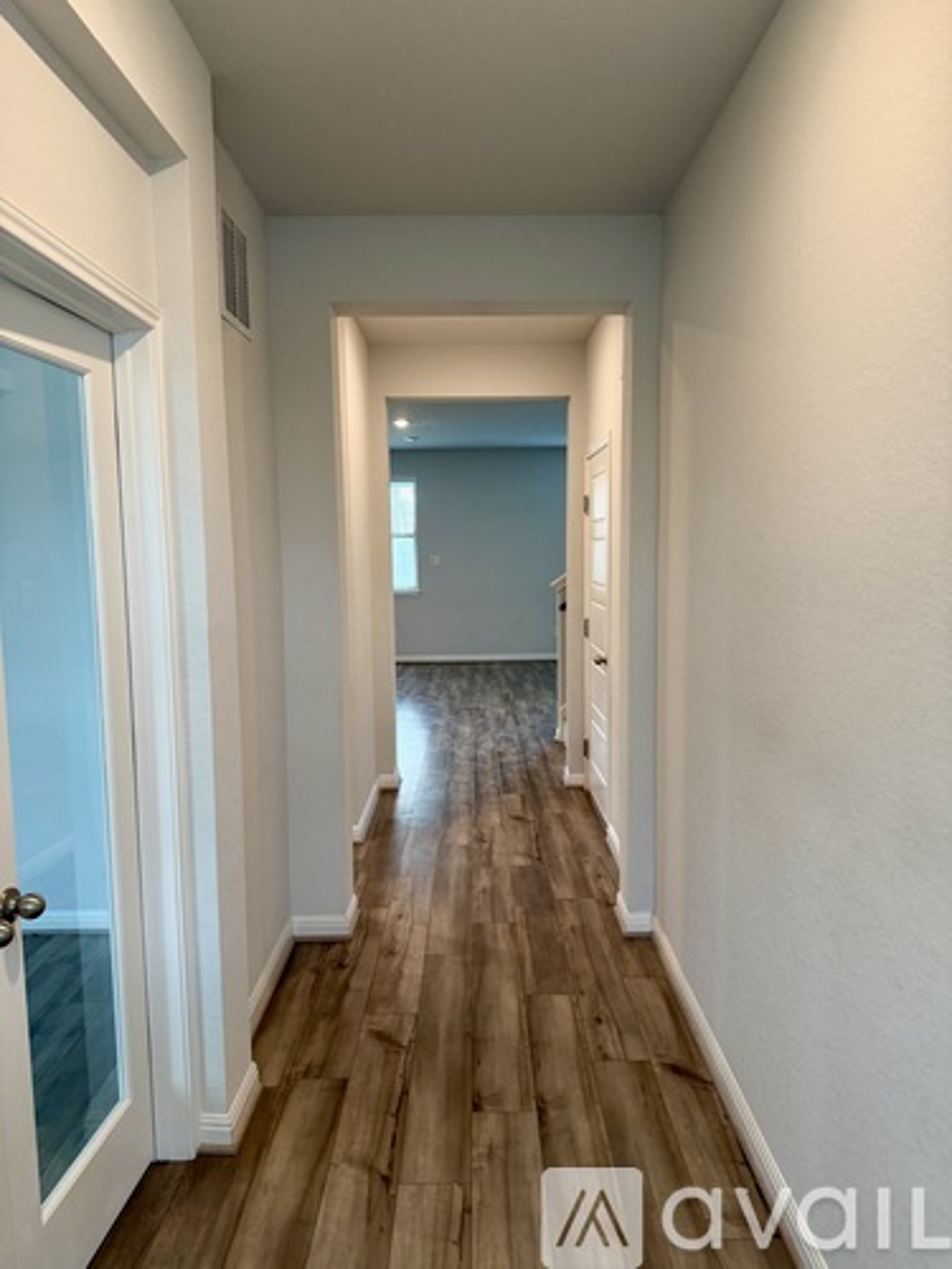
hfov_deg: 56.8
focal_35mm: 24
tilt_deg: -6.2
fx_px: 880
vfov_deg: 71.6
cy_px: 634
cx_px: 476
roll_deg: +0.4
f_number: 1.78
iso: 200
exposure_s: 1/120
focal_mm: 6.76
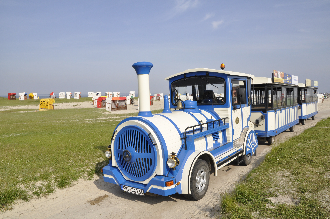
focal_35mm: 27
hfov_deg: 67.4
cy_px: 110
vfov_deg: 47.8
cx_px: 165
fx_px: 247
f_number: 14
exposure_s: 1/320
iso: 400
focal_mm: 18
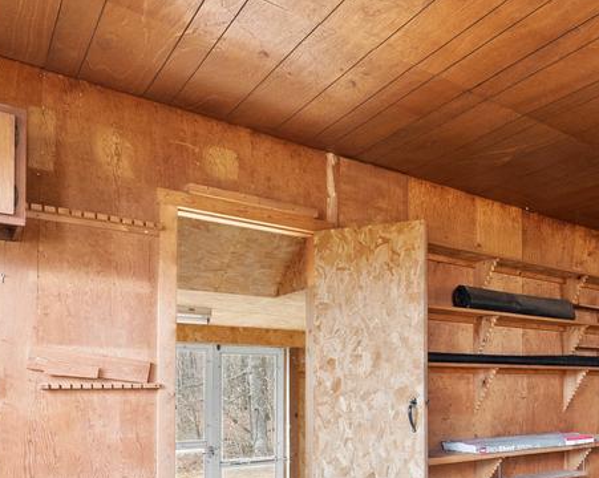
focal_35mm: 32
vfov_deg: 42.8
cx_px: 558
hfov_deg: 48.7
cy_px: 407
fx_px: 567
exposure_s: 1/6
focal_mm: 10
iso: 800
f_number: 8
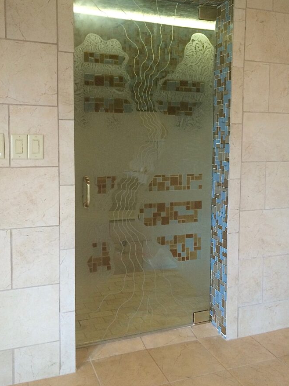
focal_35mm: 35
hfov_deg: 40.7
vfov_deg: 52.5
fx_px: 390
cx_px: 146
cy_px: 168
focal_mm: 4.12
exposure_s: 1/30
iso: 160
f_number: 2.2
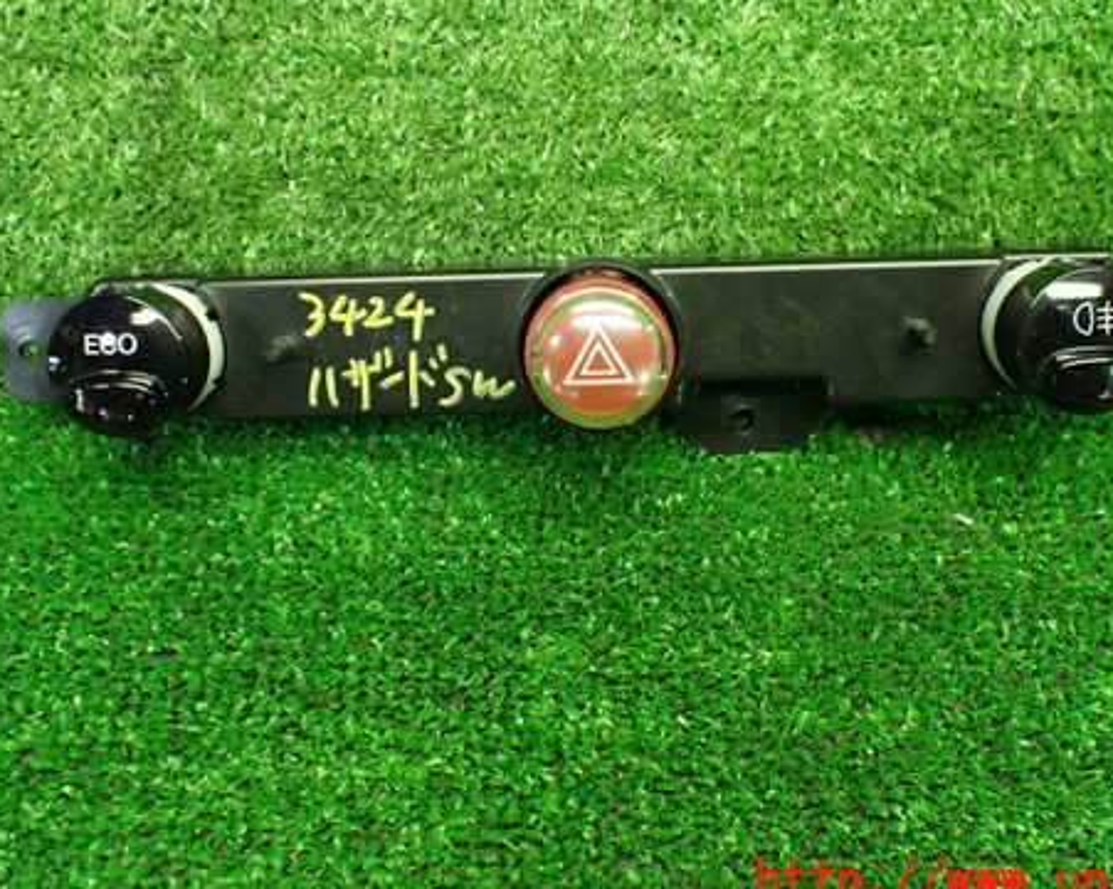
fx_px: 1284
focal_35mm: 39
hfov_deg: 46.9
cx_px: 573
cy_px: 358
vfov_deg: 38.0
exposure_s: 1/100
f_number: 2.3
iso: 800
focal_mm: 5.4
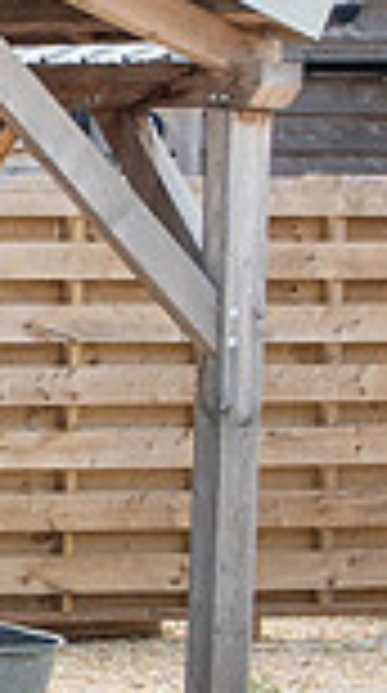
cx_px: -1408
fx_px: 4237
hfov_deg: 4.6
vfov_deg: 9.3
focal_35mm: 231
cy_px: 416
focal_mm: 16.5
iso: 200
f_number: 5.6
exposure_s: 1/320
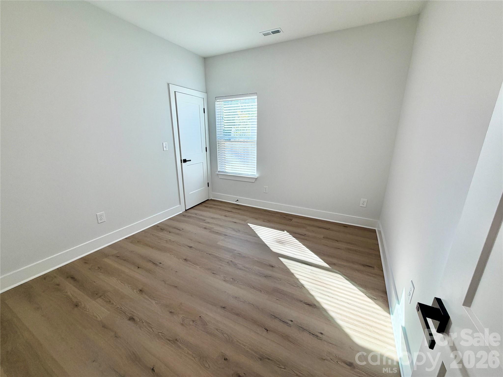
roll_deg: -0.2
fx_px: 203
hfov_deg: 102.1
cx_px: 252
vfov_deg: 85.7
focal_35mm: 14
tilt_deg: -16.3
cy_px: 188
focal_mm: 2.22
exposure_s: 1/133
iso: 64
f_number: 2.2
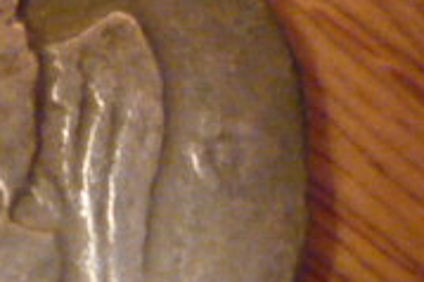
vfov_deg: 11.1
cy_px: 126
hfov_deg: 16.4
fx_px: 1447
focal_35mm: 123
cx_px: 31
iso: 800
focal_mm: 5.5
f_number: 2.8
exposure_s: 1/20
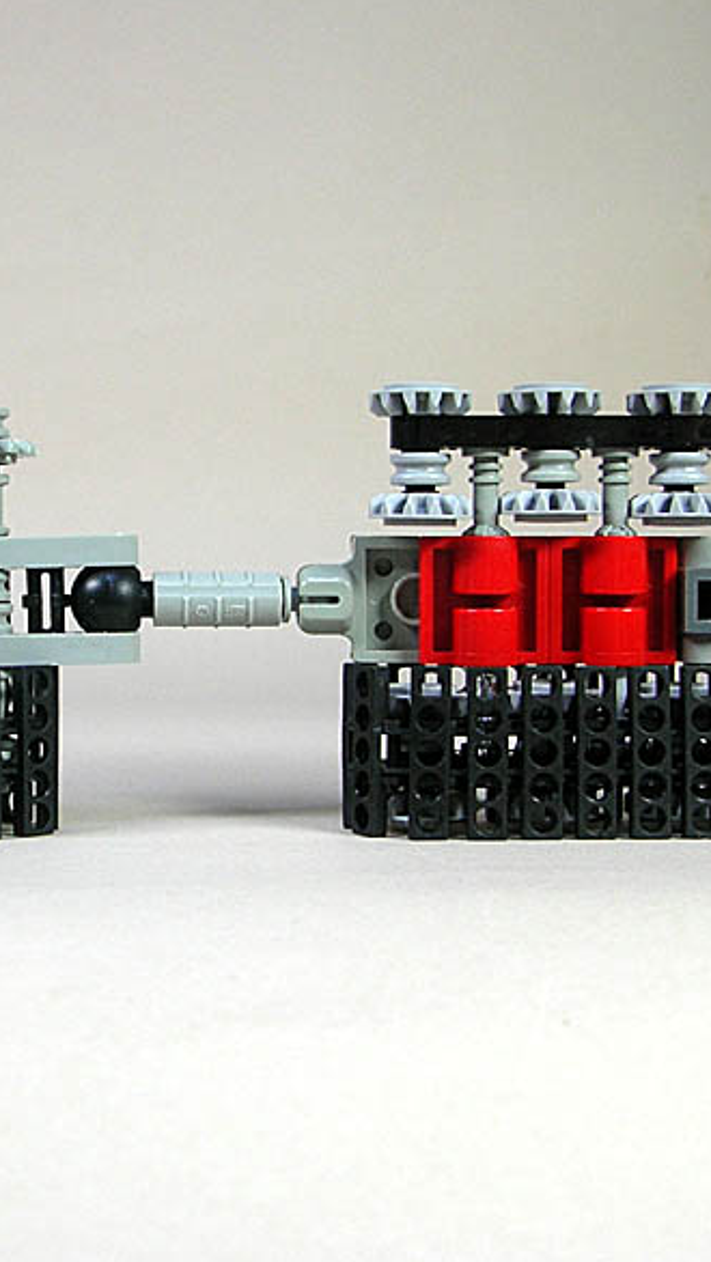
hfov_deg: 22.8
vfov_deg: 39.9
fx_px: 1741
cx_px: 166
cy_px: 639
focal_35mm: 52
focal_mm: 5.8
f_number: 2.8
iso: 50
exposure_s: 1/51
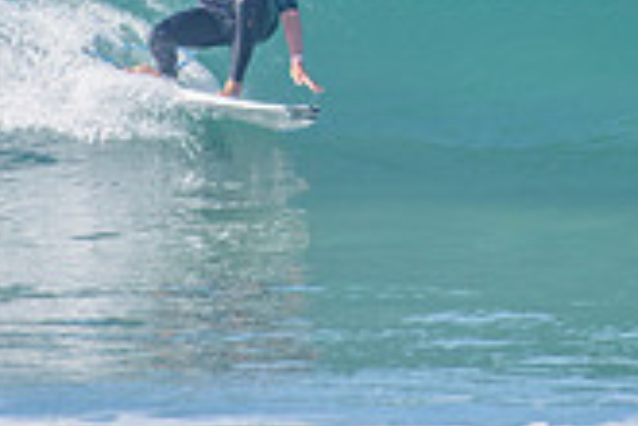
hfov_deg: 1.2
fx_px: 31118
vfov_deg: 0.8
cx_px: 410
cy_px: -99
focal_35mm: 1756
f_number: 5.6
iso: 250
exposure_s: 1/1600
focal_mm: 500
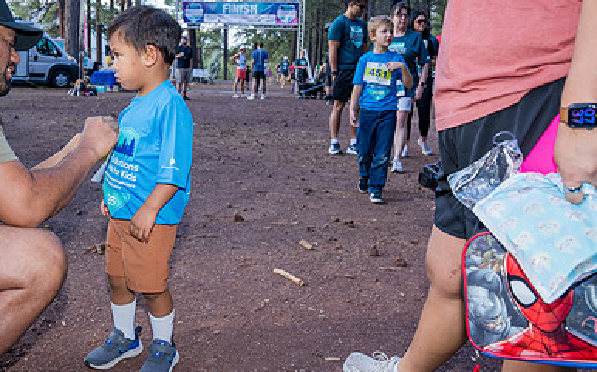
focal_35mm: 37
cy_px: 198
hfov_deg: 51.1
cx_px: 169
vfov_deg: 34.4
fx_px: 602
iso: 320
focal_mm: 24
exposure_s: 1/100
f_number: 5
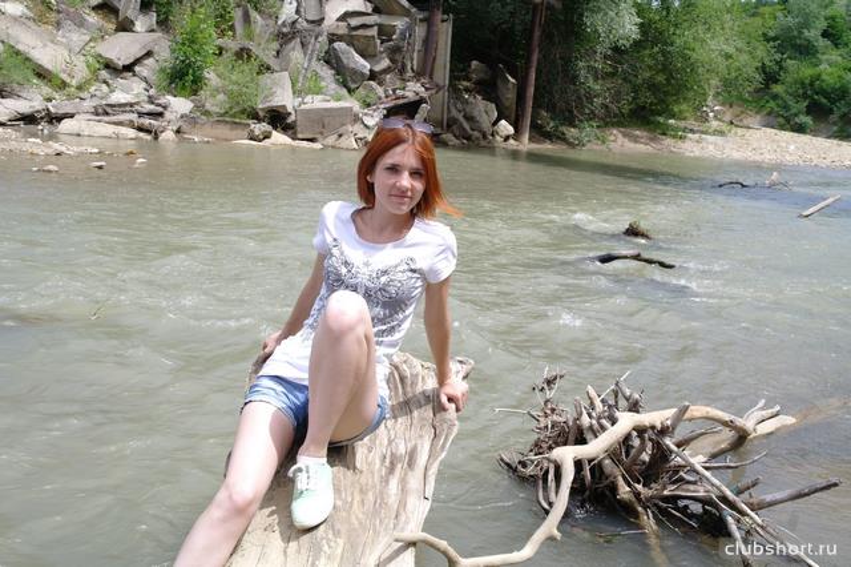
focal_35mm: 38
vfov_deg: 35.0
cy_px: 284
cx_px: 426
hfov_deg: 50.7
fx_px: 898
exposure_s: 1/60
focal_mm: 25
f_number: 11
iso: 100
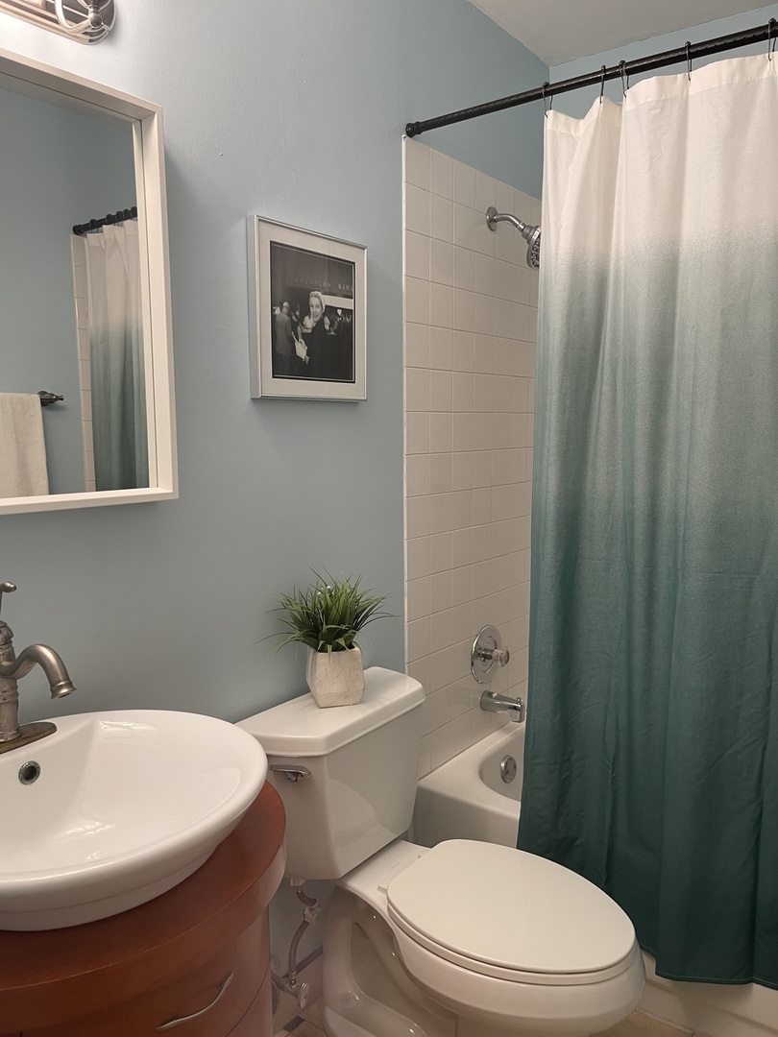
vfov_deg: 67.3
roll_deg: +0.3
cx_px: 389
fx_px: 779
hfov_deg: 53.1
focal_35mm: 26
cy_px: 518
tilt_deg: -6.9
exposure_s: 1/60
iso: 80
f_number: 1.6
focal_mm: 5.1
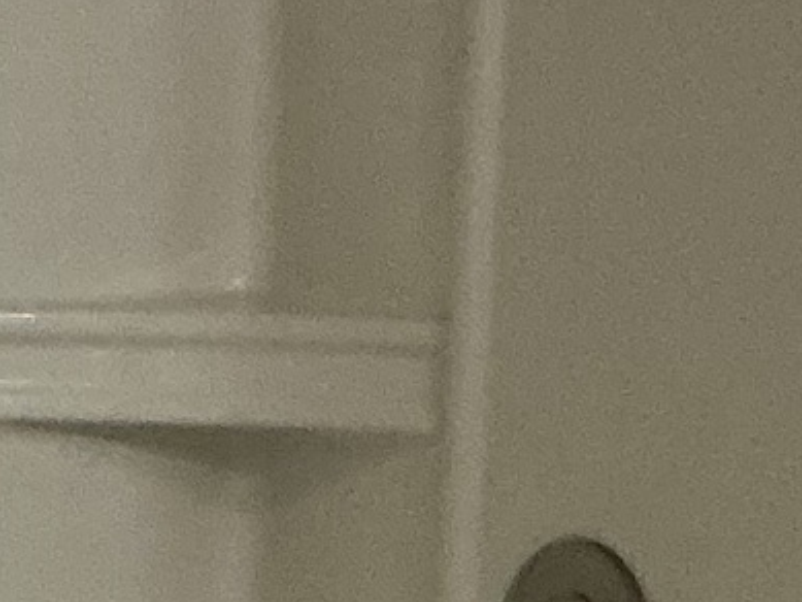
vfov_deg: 6.3
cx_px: 10
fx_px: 5307
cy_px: 1326
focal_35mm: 229
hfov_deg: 8.6
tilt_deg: -13.5
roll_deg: -1.5
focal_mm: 3
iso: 160
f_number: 1.8
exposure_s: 1/60
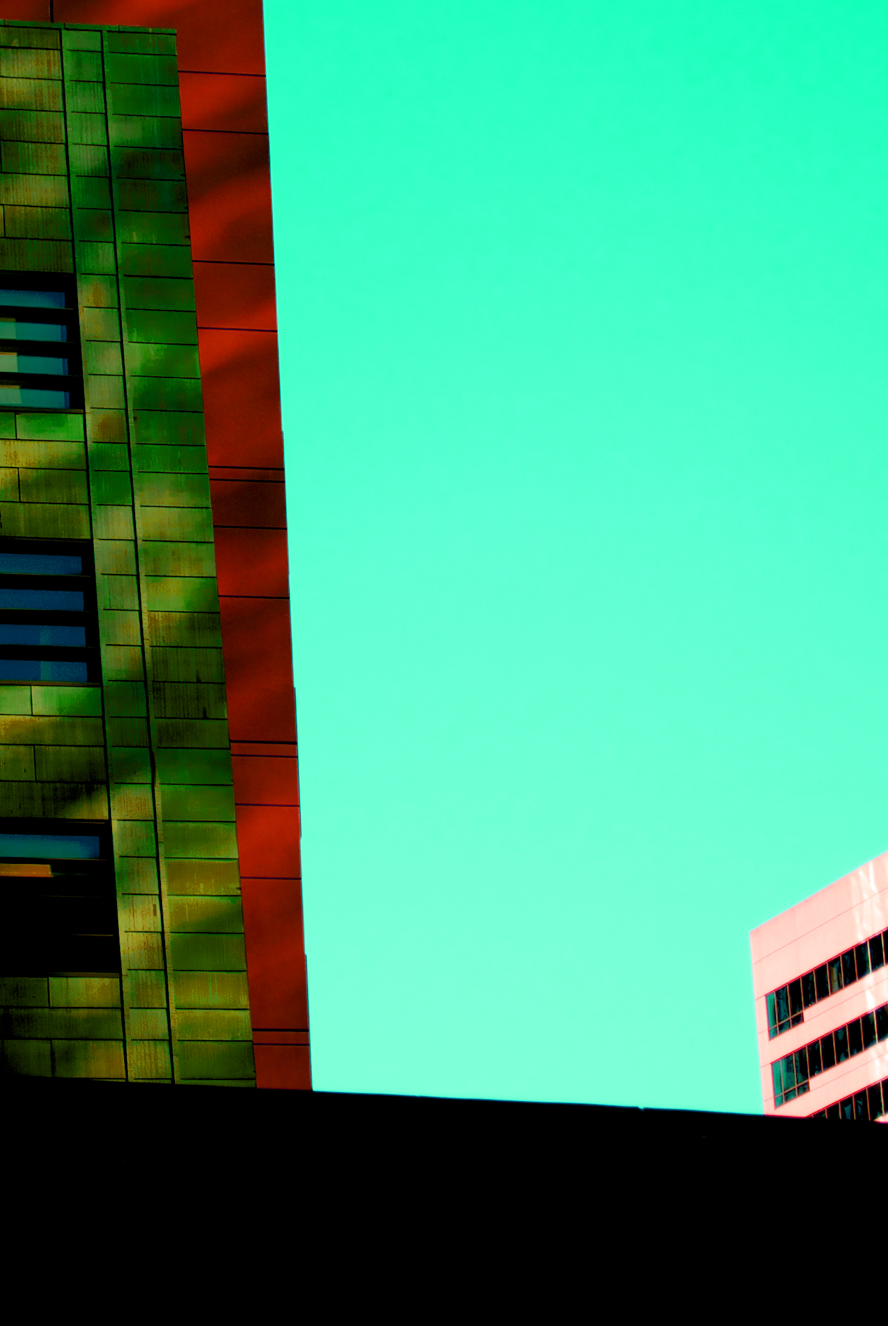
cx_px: 246
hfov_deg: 10.7
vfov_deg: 15.9
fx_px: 4722
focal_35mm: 128
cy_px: 350
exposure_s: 1/200
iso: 100
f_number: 5.6
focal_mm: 48
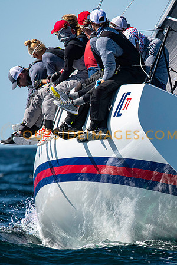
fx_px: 4978
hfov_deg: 2.0
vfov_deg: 3.1
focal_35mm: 675
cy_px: 132
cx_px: 151
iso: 320
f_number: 5
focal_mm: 300
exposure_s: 1/3200
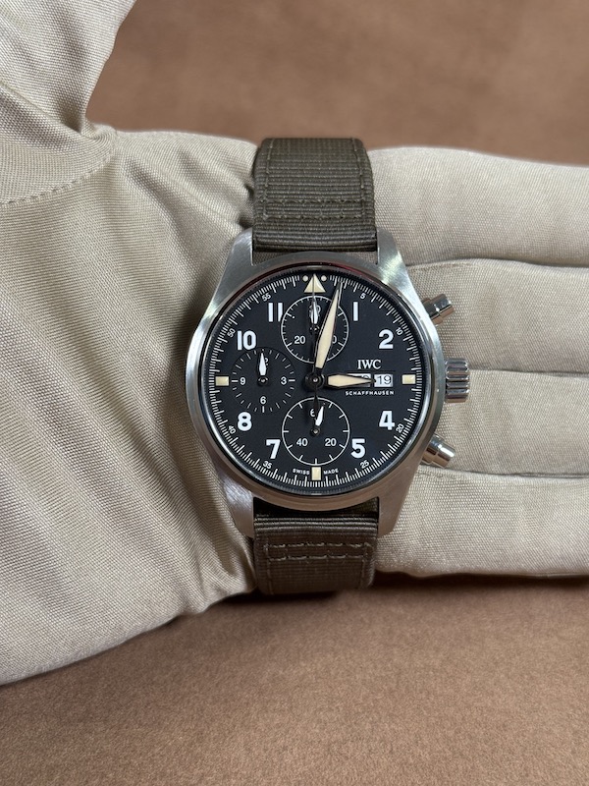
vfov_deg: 39.7
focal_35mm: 48
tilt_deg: -27.4
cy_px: 393
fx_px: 1089
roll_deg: -0.6
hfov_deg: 30.3
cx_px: 294
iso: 125
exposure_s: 1/64
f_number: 1.78
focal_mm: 6.76
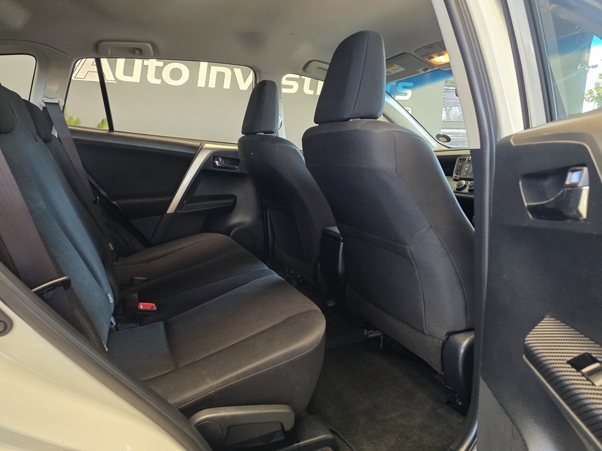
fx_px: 400
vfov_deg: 58.9
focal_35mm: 23
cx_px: 301
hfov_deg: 73.9
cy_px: 226
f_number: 1.7
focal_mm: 6.25
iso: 400
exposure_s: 1/100
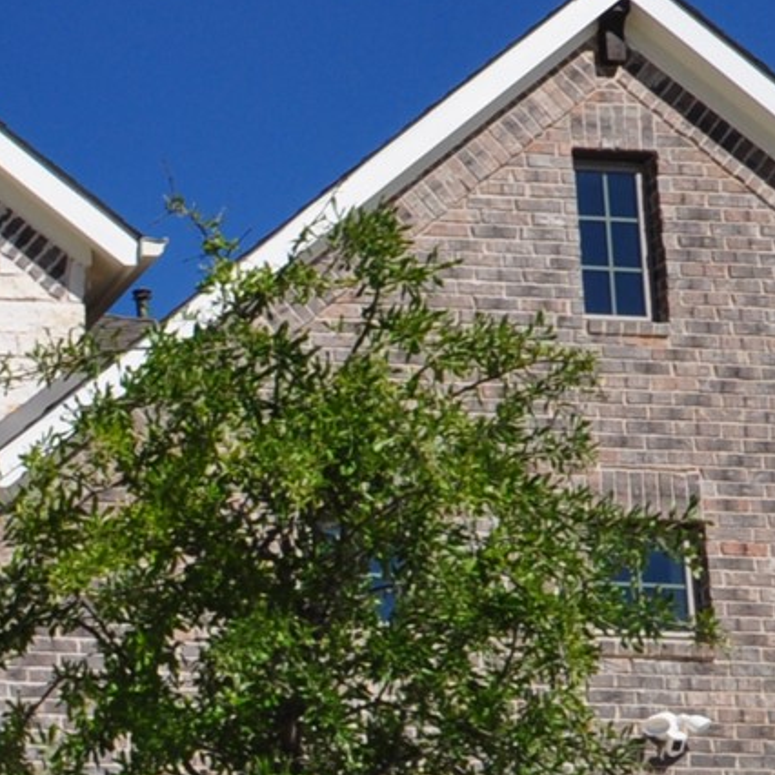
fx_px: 2305
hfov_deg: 16.4
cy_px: 738
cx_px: -571
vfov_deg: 18.7
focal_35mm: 91
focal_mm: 14
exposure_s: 1/500
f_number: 11
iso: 200
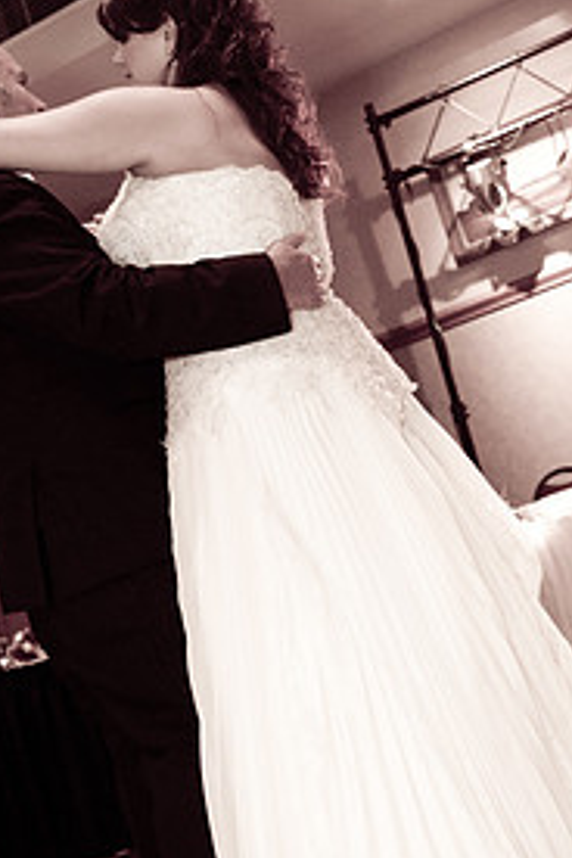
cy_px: 519
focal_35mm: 71
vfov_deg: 28.5
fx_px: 1688
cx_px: 222
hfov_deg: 19.2
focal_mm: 29
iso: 1600
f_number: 2.8
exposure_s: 1/60
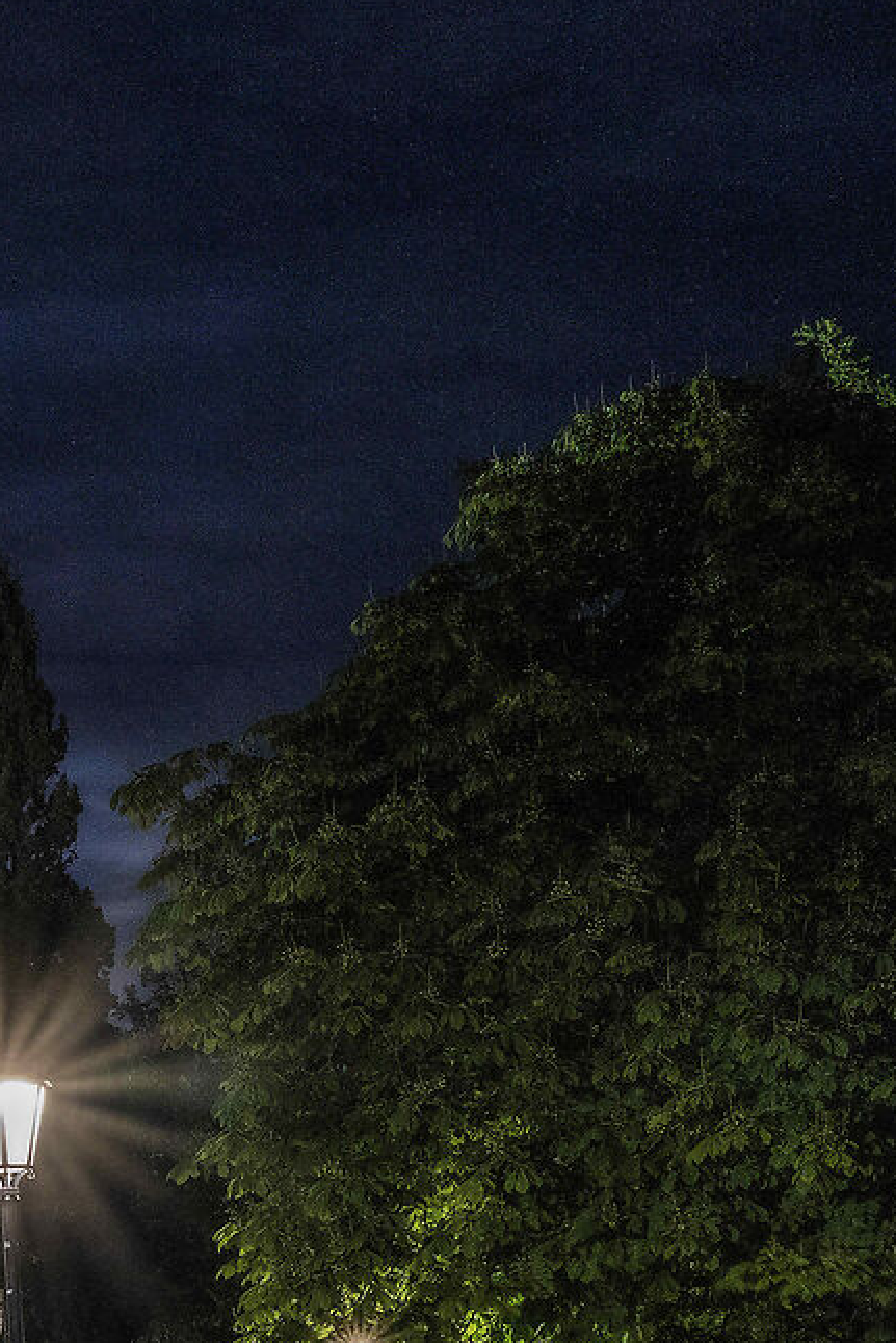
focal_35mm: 104
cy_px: 1186
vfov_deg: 19.3
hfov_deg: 11.6
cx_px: -987
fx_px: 3880
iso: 200
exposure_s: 8
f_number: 13
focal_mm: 28
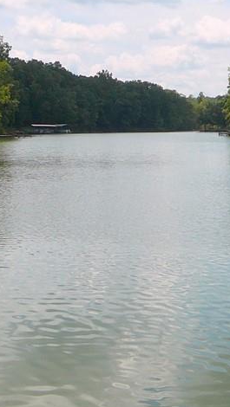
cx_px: 158
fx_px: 898
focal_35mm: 83
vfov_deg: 25.6
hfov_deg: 14.6
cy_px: 189
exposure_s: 1/640
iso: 80
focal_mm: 5.2
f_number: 5
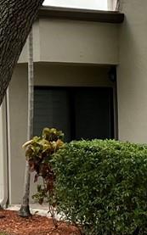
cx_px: 284
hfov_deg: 7.9
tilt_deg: -2.2
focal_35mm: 159
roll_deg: +1.6
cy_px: 156
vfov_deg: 13.1
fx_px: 1020
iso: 50
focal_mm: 5.7
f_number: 1.5
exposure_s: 1/780
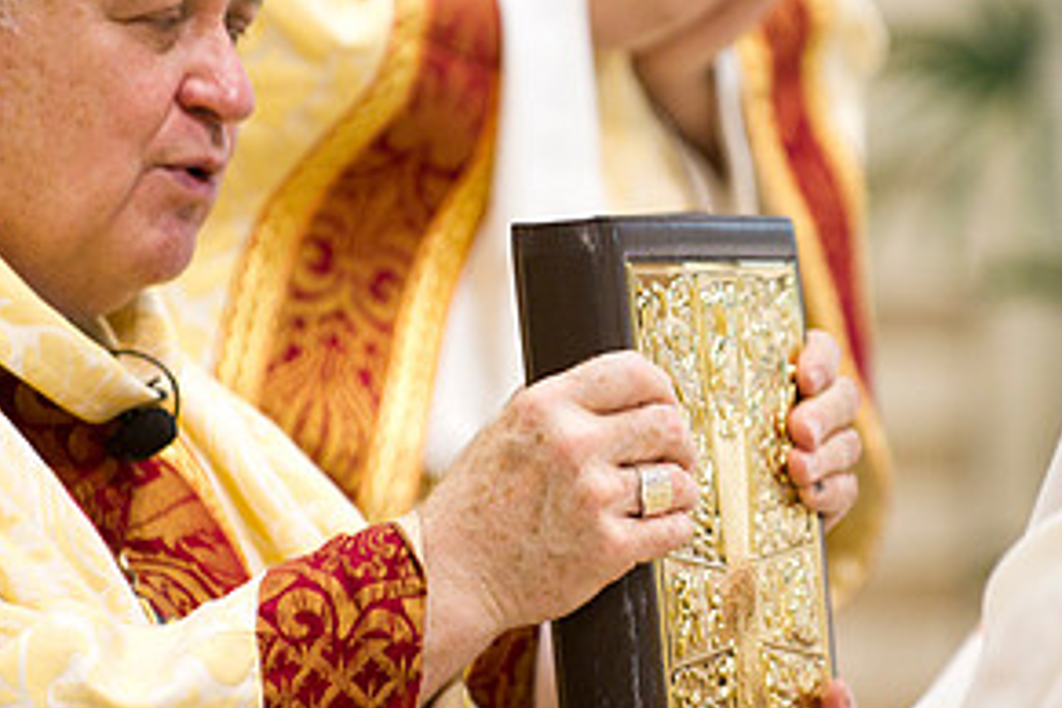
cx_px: 690
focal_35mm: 379
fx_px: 11180
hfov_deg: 5.4
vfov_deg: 3.6
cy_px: 307
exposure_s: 1/100
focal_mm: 190
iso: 2000
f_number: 2.8
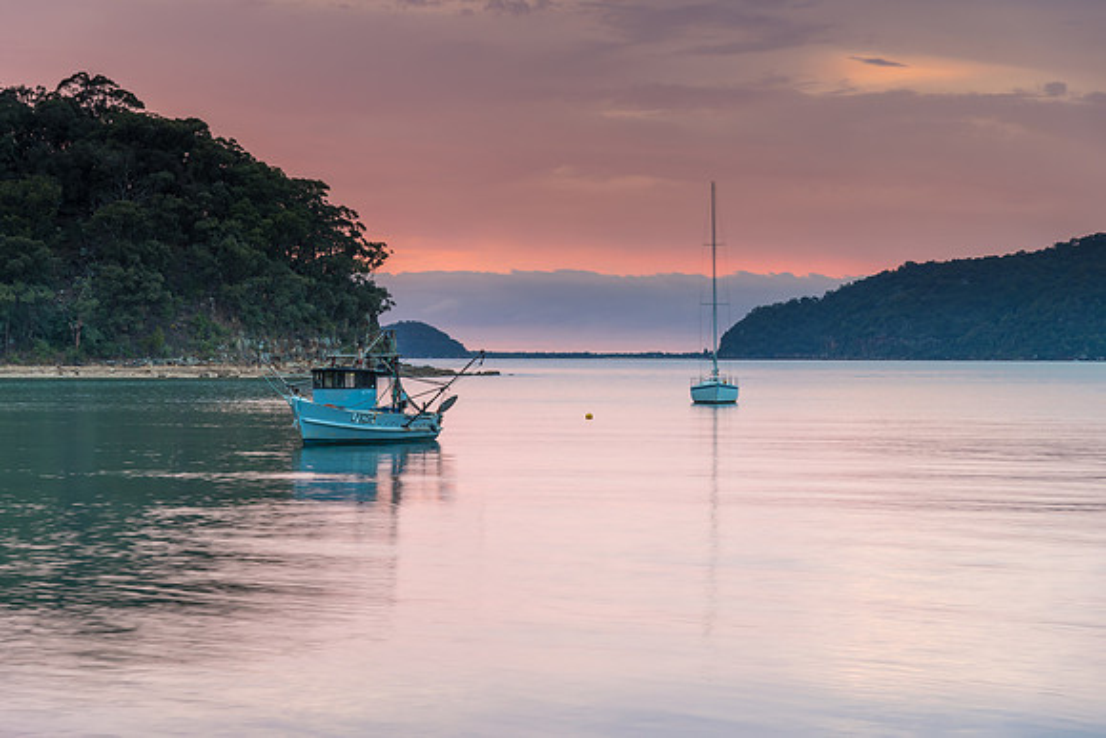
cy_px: 369
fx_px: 2636
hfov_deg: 23.7
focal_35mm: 86
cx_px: 553
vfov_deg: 15.9
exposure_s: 1
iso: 100
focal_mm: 85
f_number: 7.1
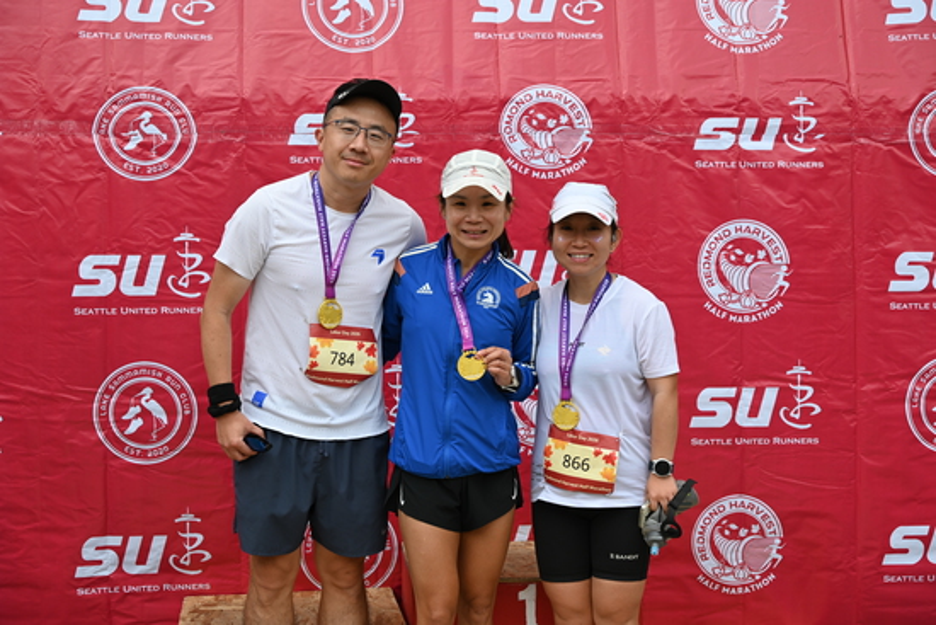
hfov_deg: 32.4
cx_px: 468
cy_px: 312
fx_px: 1612
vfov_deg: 21.9
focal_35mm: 62
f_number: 6
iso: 160
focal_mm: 62
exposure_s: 1/250
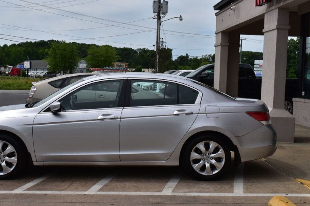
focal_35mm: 48
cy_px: 100
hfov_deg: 40.8
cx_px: 115
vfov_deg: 28.1
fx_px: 413
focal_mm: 24
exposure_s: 1/640
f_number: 11
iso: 200
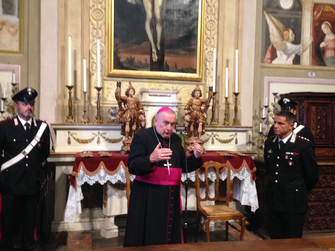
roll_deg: +0.2
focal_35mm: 36
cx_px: 164
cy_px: 124
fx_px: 348
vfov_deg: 39.7
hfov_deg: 51.4
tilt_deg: -2.7
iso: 200
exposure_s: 1/20
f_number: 2.4
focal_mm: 4.12
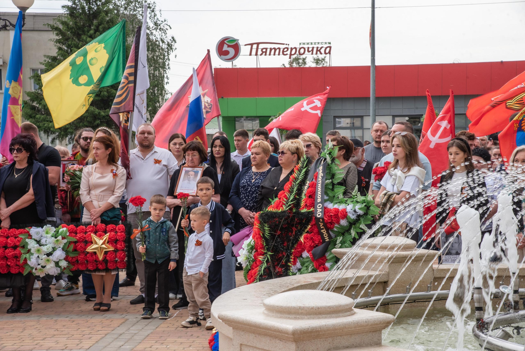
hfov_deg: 23.9
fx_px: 1240
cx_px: 262
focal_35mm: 85
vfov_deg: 16.1
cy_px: 176
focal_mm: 85
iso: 320
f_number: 13
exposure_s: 1/160
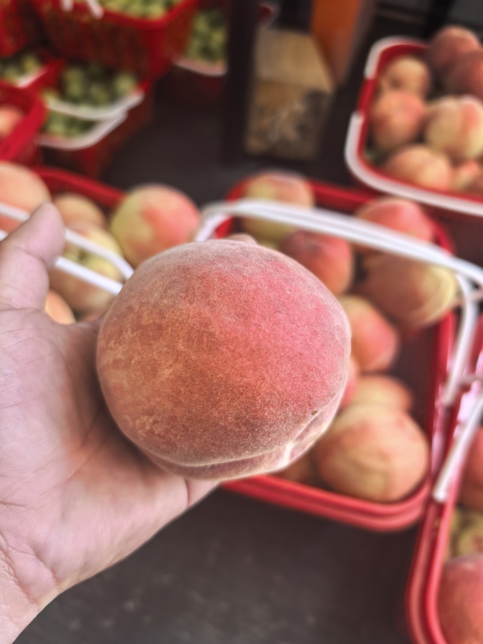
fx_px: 447
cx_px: 242
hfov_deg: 56.8
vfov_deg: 71.6
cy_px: 322
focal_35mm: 24
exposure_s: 1/791
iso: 640
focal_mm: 6.98
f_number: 1.4
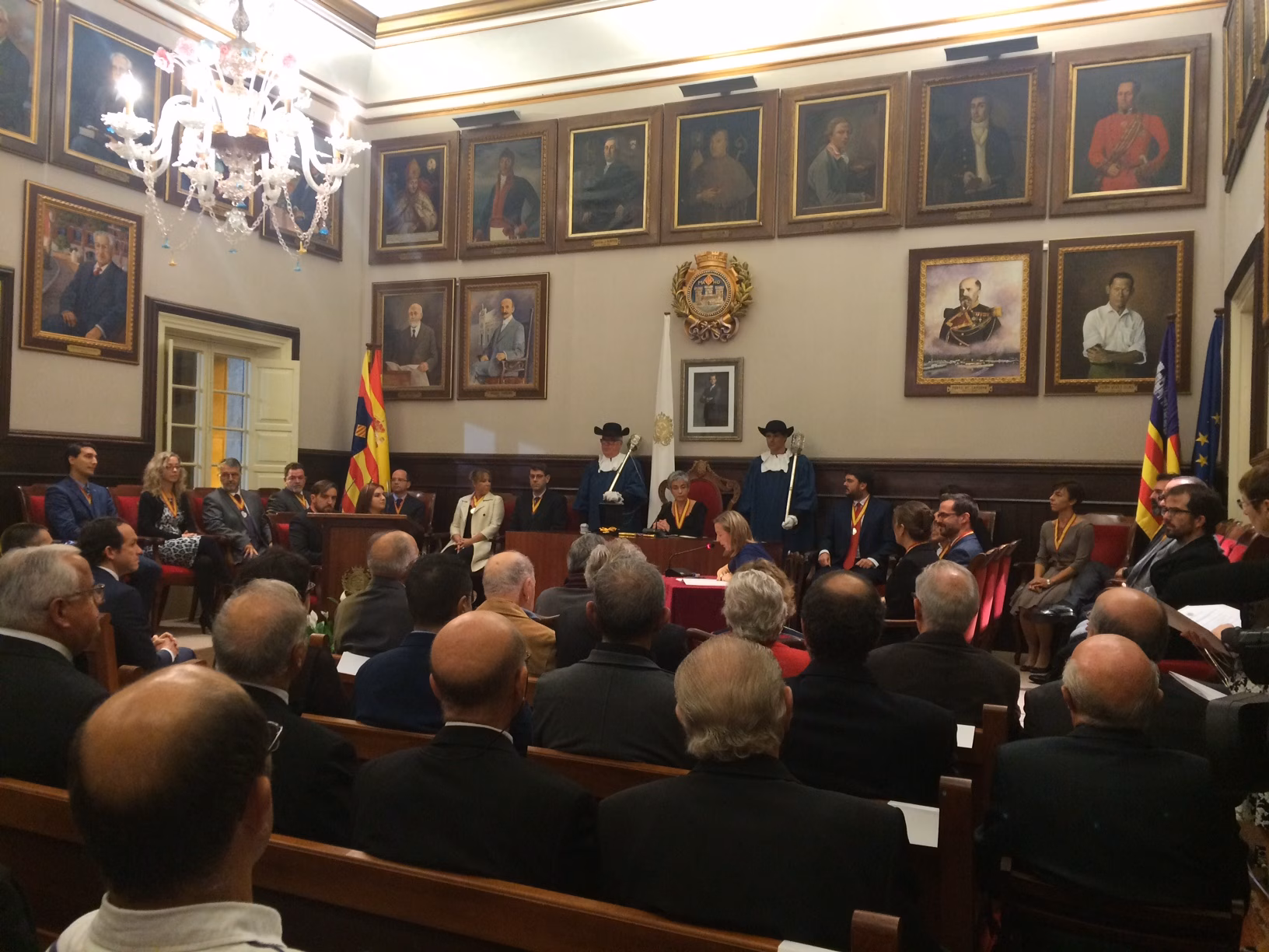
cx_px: 634
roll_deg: -1.3
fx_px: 1063
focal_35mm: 29
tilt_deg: +2.1
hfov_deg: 61.7
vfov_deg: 48.2
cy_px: 476
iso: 250
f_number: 2.2
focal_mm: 4.15
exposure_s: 1/33
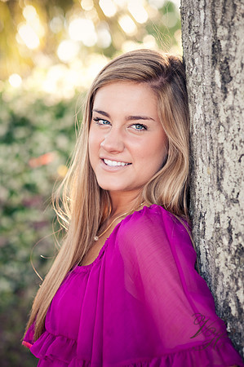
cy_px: 184
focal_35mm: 85
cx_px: 122
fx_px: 866
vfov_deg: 23.9
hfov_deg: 16.0
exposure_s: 1/125
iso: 250
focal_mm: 85
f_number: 3.5
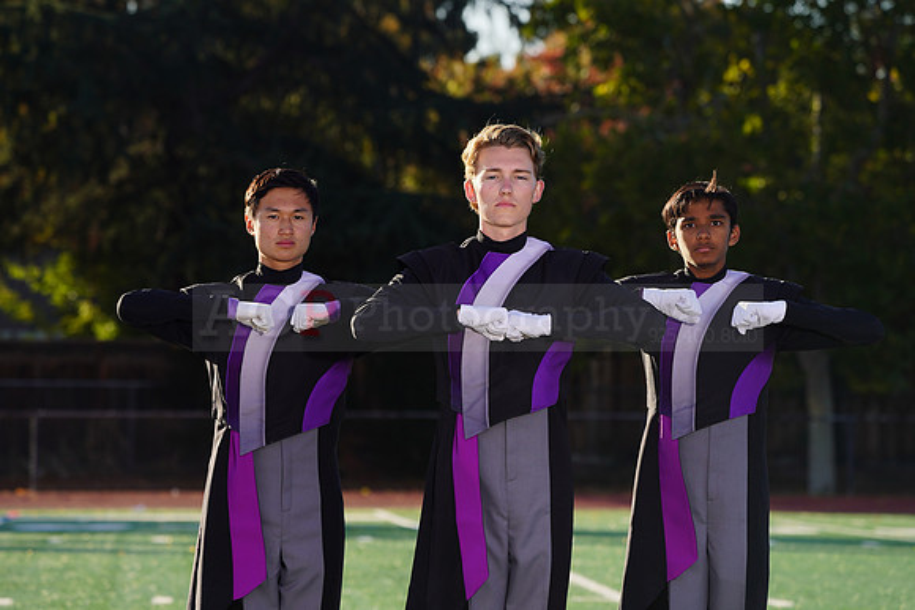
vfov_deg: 6.5
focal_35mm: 212
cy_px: 305
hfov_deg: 9.7
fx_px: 5389
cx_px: 458
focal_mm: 212
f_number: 8
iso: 100
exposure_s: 1/250
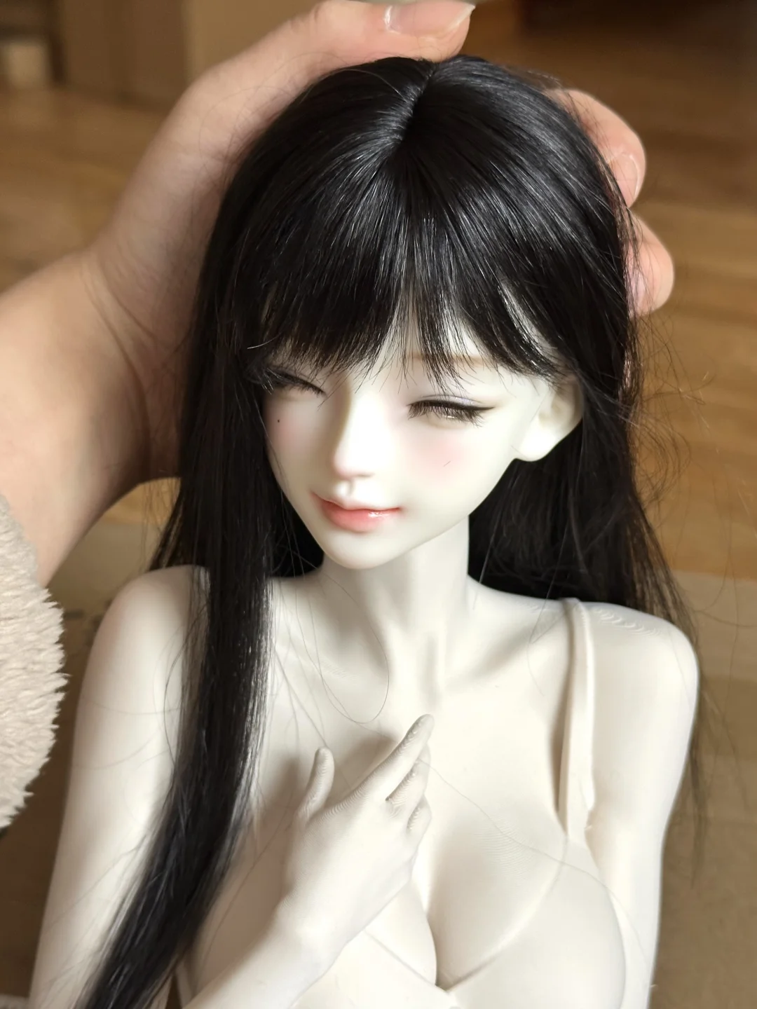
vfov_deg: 39.7
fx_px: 1400
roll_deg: -2.5
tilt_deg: -25.0
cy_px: 504
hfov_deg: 30.3
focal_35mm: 48
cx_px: 378
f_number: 1.78
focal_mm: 6.86
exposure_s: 1/60
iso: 125
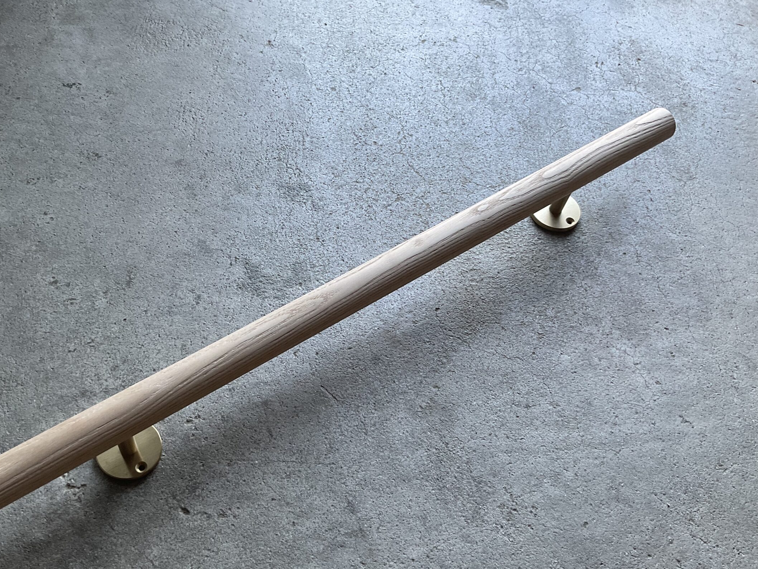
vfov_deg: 40.6
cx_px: 327
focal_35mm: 35
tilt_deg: -58.3
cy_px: 324
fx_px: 766
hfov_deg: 52.5
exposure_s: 1/122
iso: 64
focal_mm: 3
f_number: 1.8
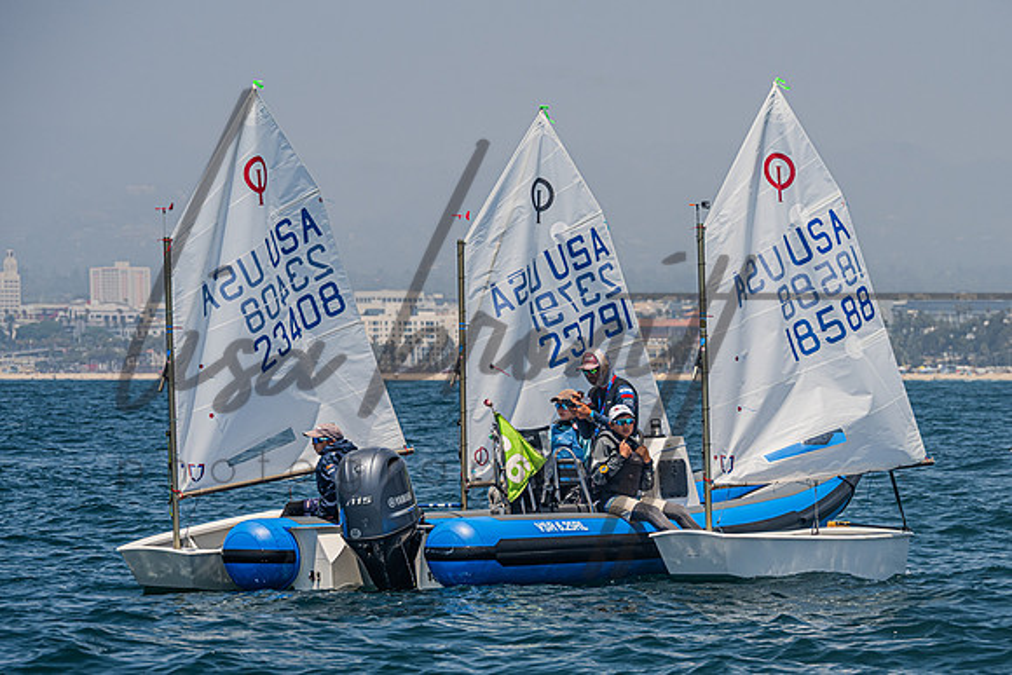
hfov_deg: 9.3
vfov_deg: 6.2
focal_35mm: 220
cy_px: 422
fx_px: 6191
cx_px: 582
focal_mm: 160
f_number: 7.6
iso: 250
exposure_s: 1/1250
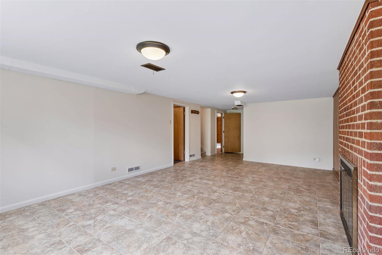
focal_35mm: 17
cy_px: 128
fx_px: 180
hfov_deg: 93.3
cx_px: 191
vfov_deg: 70.4
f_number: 9
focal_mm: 17
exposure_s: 1/8
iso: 400
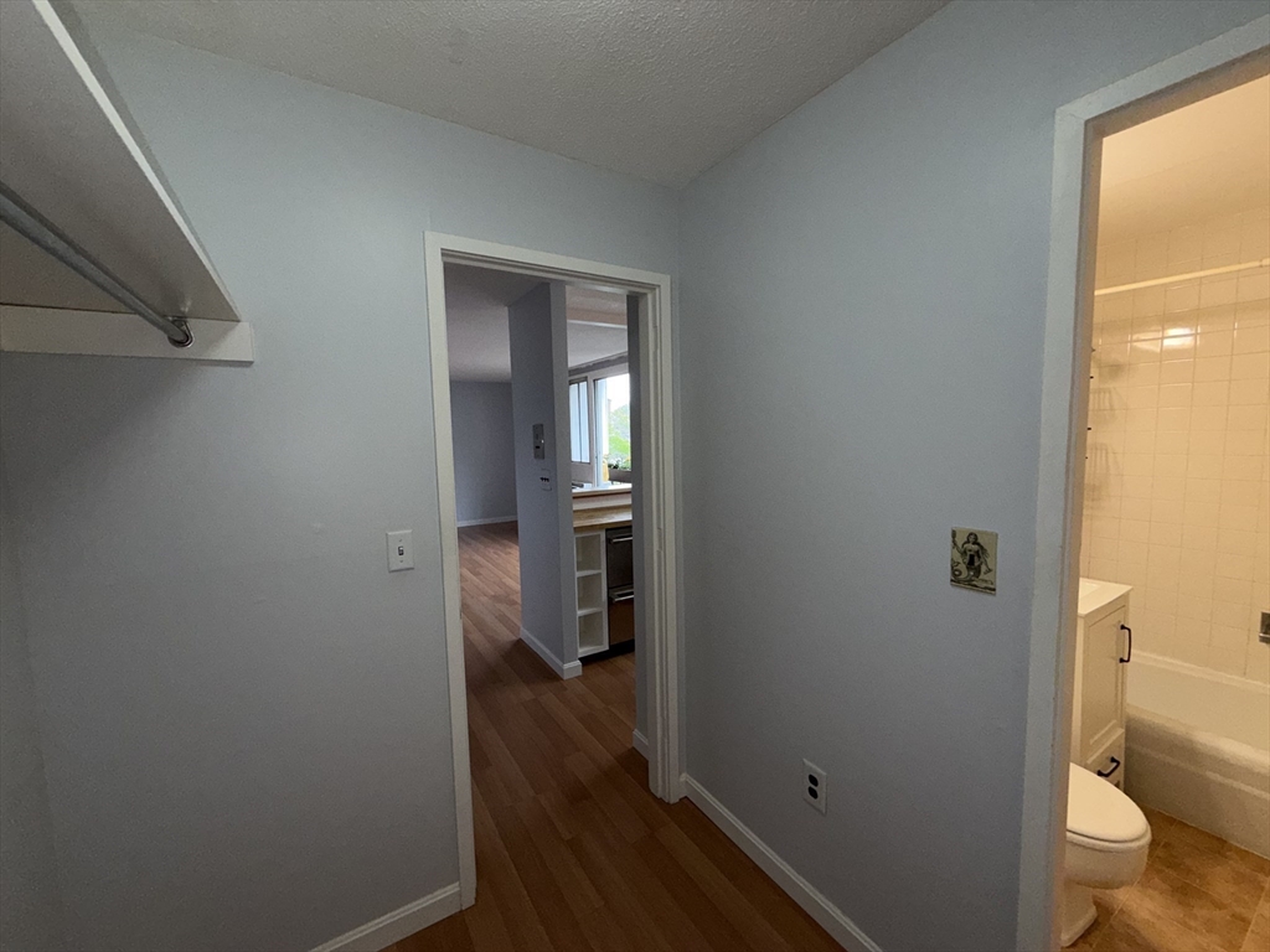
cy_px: 476
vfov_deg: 85.7
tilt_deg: -5.5
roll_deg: +1.9
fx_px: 514
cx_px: 635
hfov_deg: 102.1
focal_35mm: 14
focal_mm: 2.22
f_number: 2.2
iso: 100
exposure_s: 1/120
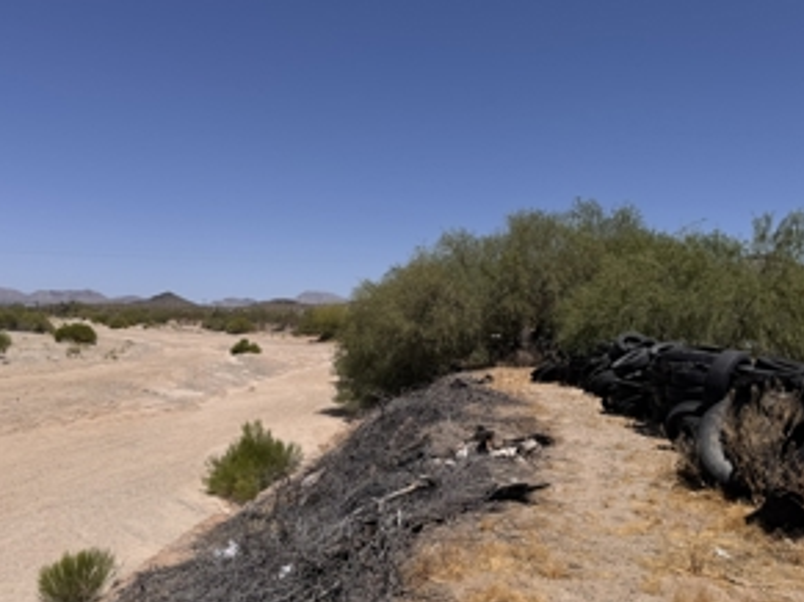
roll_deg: -2.7
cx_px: 403
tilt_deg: -3.5
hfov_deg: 55.4
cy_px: 356
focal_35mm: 33
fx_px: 766
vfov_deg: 42.7
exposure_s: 1/7937
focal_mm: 6.76
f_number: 1.78
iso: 80
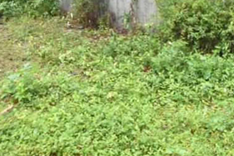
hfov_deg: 30.9
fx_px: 416
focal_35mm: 64
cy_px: -84
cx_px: 173
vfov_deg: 18.6
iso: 400
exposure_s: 1/80
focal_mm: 10
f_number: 4.5
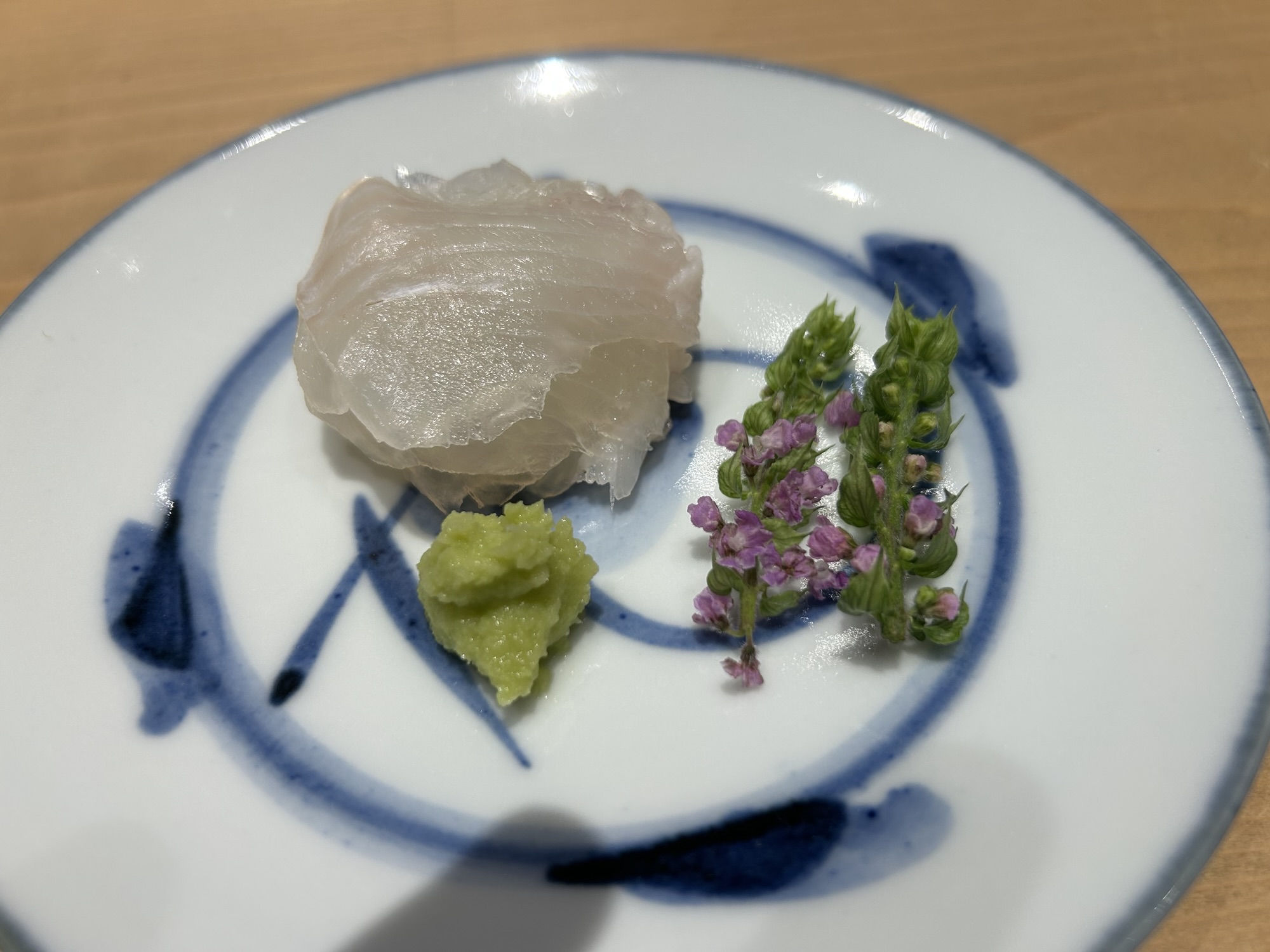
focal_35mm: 26
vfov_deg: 53.1
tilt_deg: -51.0
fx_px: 954
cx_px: 635
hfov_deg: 67.3
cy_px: 476
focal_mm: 5.7
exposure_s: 1/121
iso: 50
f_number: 1.5
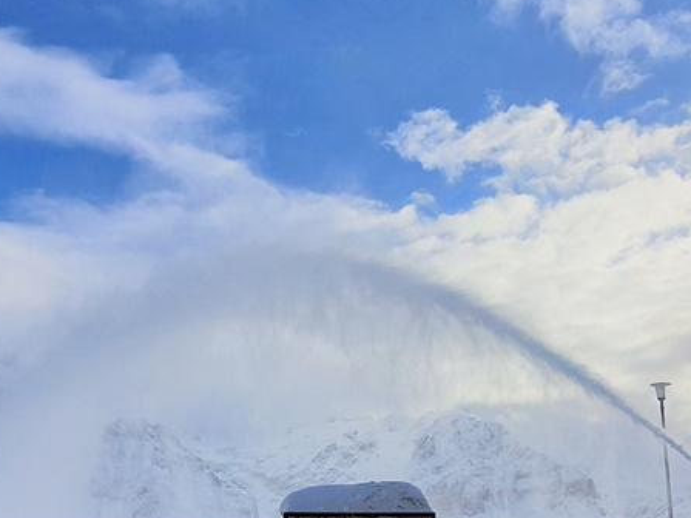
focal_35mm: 29
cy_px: 395
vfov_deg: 46.3
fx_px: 579
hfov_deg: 61.5
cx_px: 378
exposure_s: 1/2200
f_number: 2.2
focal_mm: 1.74
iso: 50
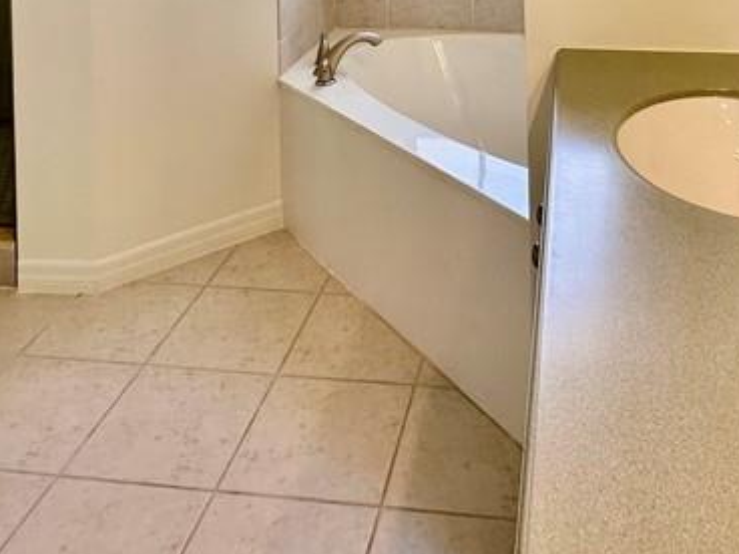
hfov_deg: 47.3
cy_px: -169
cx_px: 476
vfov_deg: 29.5
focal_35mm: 39
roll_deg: +0.6
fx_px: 833
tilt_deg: -0.8
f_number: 2.2
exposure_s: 1/152
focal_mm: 2.22
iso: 40
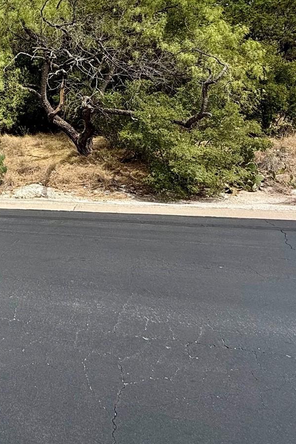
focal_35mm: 33
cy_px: 70
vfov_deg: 52.4
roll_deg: -6.2
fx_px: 407
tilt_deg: +5.0
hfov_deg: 34.4
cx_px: -30
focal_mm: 2.22
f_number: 2.2
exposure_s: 1/2410
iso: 50
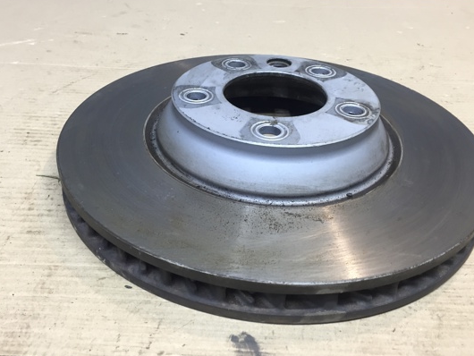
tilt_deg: -32.3
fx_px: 479
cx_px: 234
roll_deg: -3.0
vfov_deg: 40.6
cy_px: 151
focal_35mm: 35
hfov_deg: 52.6
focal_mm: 4.15
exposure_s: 1/33
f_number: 2.2
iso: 100
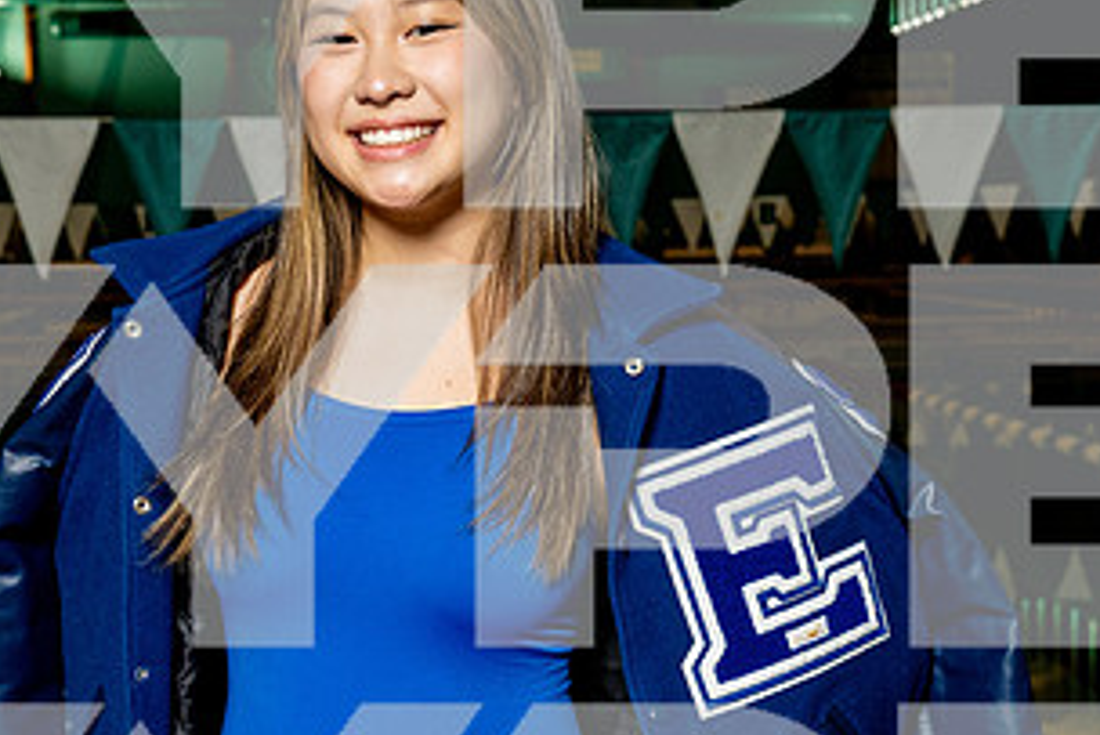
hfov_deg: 24.1
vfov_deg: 16.3
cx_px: 405
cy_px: 458
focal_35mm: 84
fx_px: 2568
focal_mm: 44
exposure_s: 1/250
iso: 1600
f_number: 8
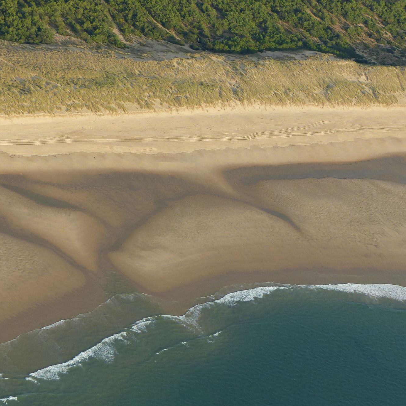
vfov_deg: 10.7
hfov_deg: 10.7
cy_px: 183
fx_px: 2163
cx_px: 269
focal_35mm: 163
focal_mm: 19.6
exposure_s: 1/400
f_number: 4
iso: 100
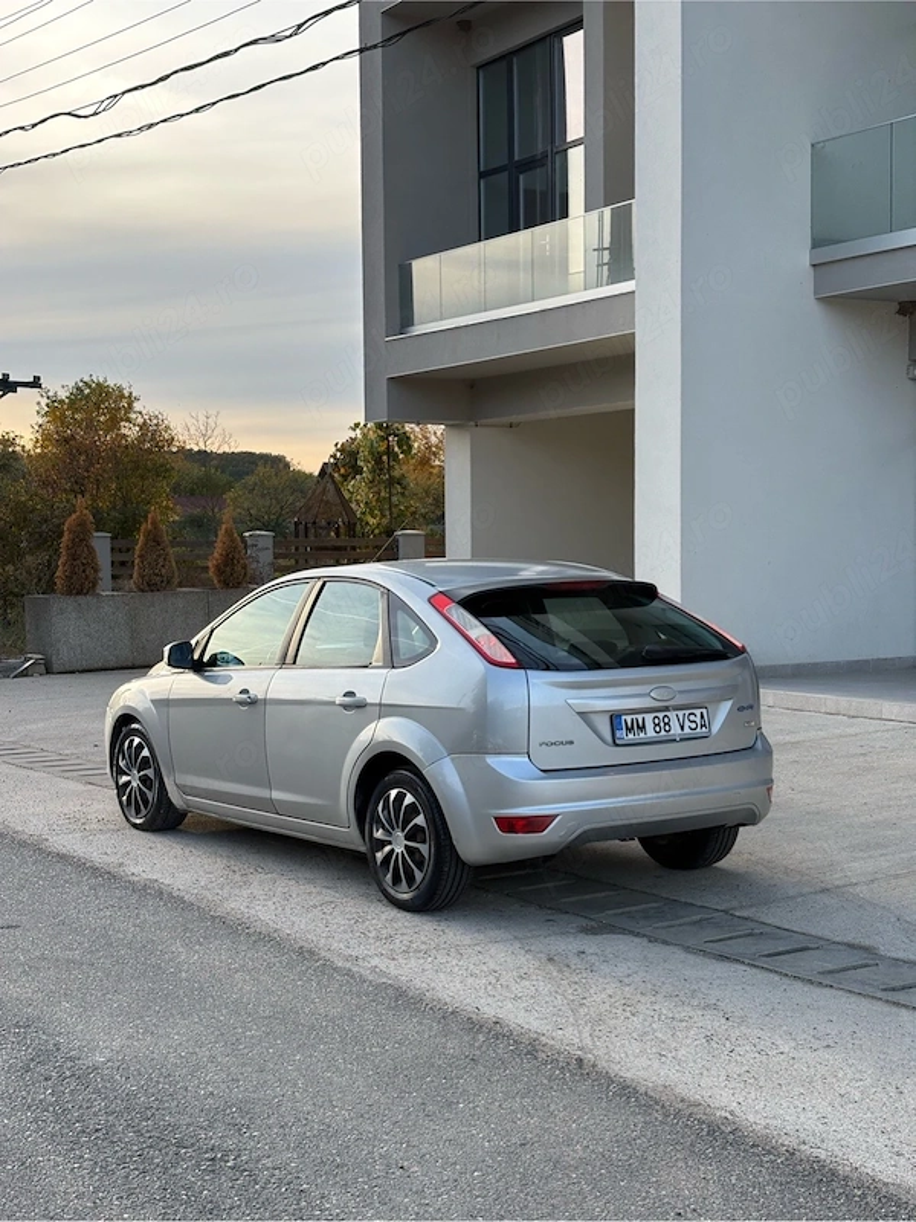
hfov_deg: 28.0
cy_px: 611
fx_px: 1835
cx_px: 458
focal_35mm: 52
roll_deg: +0.8
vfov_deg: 36.8
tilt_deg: -1.9
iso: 32
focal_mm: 5.96
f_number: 1.6
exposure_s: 1/680
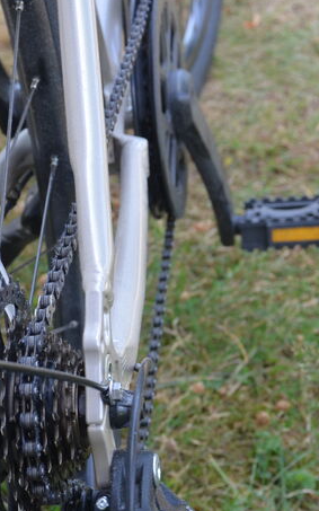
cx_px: 144
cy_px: 294
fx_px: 1405
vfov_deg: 20.6
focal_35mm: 101
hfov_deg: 12.9
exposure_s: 1/125
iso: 280
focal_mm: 30
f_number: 5.6
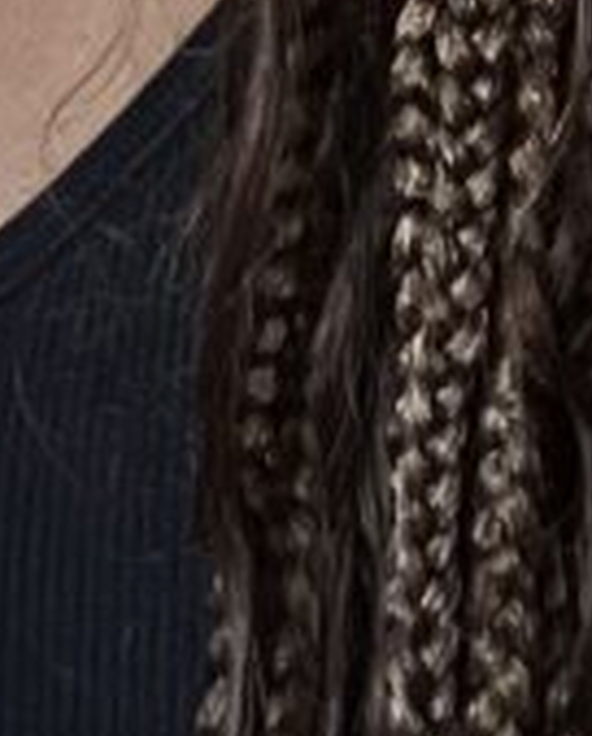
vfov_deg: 8.9
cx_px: -65
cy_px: -1463
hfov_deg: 8.7
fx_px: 3863
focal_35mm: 177
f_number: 2.2
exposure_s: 1/43
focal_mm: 2.71
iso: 400
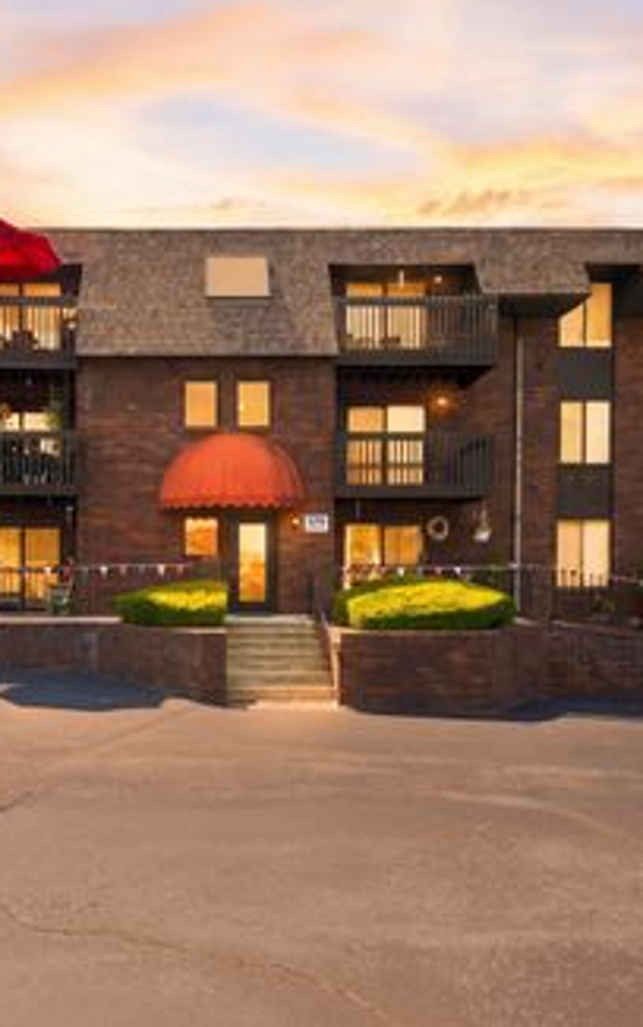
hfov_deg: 48.2
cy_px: 506
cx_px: 195
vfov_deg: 72.5
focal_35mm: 25
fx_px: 700
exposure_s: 1/400
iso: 400
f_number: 9
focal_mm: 16
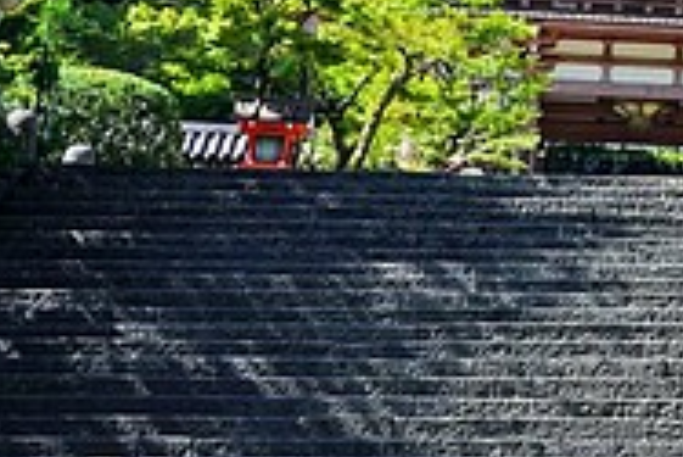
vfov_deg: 9.5
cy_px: -124
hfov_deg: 12.7
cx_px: 1366
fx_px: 2696
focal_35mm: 142
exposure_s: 1/125
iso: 100
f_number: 8
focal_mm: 34
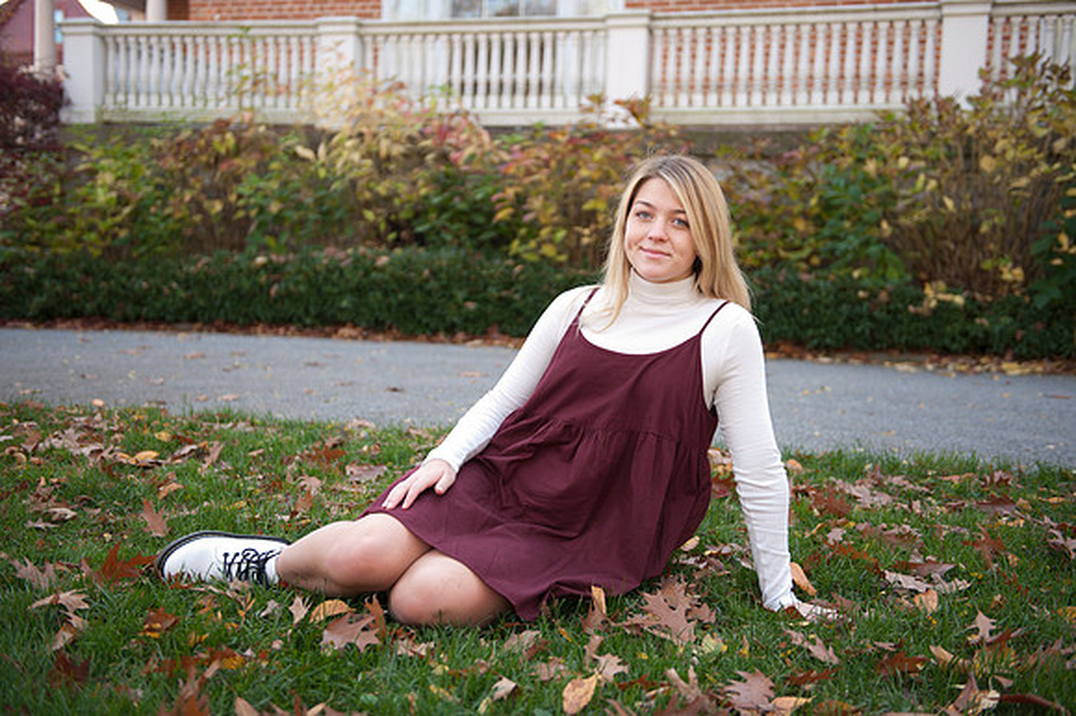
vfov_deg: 30.5
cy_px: 358
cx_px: 538
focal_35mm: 44
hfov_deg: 44.5
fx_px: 1314
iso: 100
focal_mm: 44
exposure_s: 1/100
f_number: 2.8
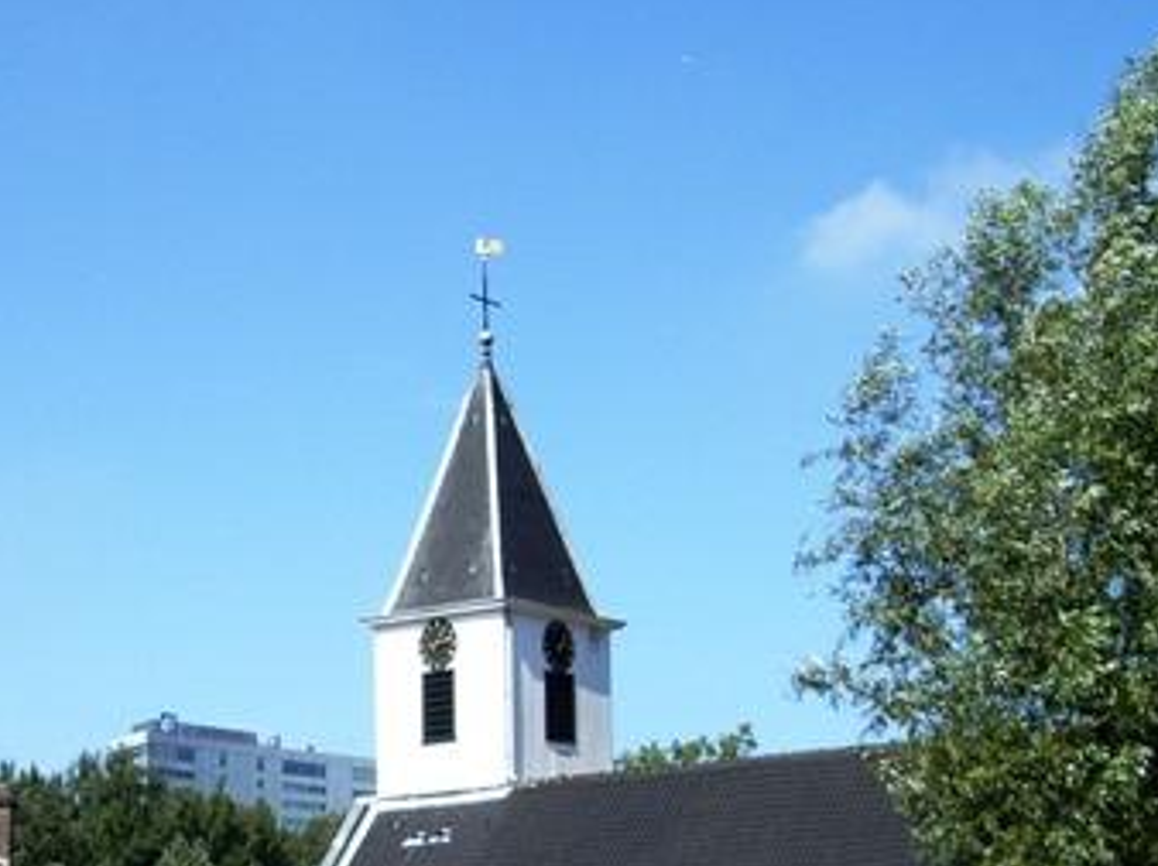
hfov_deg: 26.7
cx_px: 298
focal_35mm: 72
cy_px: 596
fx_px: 2407
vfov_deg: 20.3
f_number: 4.3
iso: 50
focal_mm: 6.2
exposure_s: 1/320
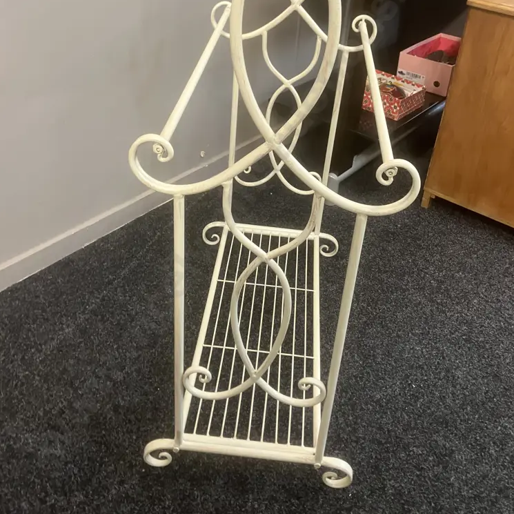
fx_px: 571
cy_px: 173
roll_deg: -5.4
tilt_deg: -29.0
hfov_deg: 48.4
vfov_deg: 47.7
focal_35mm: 34
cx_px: 259
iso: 250
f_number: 1.8
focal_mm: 3.99
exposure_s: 1/33
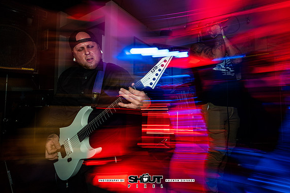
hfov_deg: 93.3
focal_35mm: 17
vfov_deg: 69.9
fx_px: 137
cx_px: 147
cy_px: 79
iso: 160
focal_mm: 14
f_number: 2.8
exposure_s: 1/8
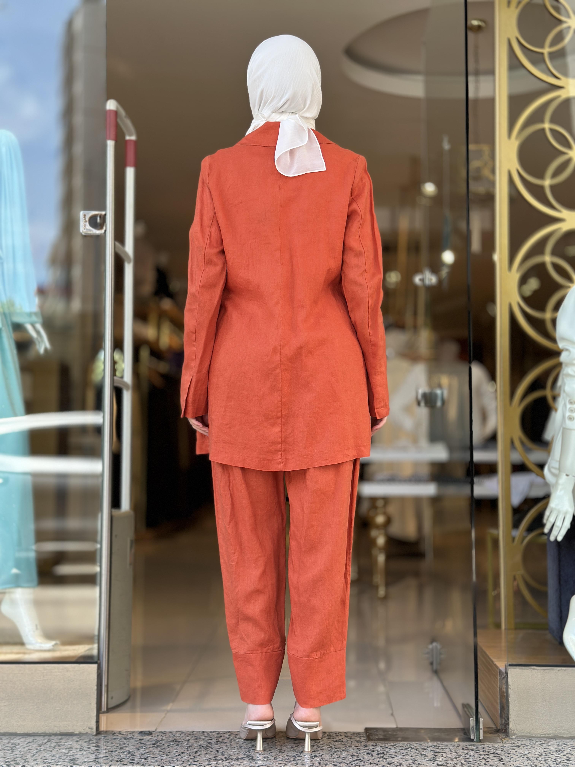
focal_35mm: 48
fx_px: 1063
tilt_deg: +4.0
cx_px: 288
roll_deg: -0.6
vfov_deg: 39.7
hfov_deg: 30.3
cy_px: 384
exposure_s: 1/435
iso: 80
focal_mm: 6.86
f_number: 1.78
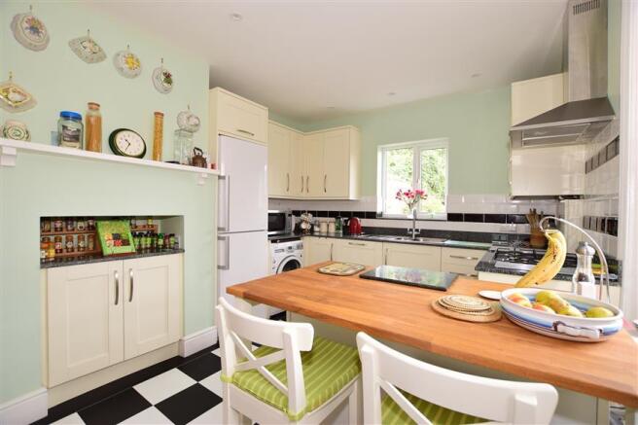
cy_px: 212
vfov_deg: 77.3
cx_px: 319
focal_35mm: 15
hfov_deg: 100.4
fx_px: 266
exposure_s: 1/30
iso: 200
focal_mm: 10
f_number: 5
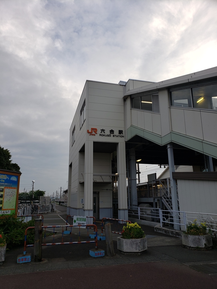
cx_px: 108
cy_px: 144
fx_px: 217
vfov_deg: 67.3
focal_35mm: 26
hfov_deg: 53.1
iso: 50
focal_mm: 4.3
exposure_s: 1/294
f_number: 2.4
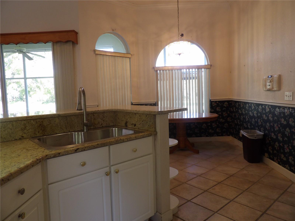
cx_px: 148
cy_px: 110
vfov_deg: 56.8
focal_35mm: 24
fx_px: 205
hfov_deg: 71.6
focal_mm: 4.3
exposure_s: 1/33
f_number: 2.8
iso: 110
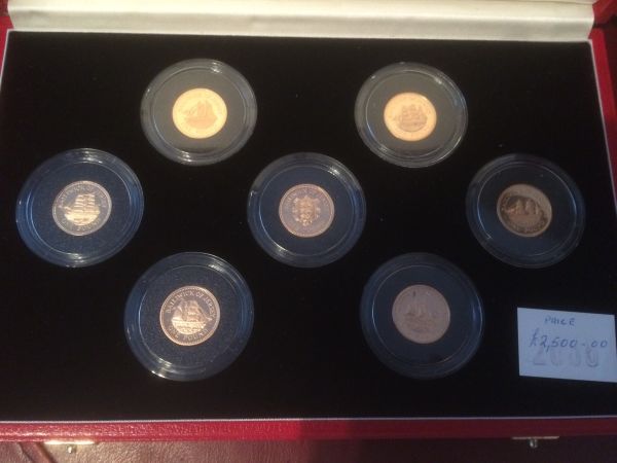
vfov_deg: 48.2
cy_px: 232
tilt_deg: -82.6
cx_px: 308
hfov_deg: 61.7
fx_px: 517
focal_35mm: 29
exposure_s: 1/17
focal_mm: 4.15
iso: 320
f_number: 2.2
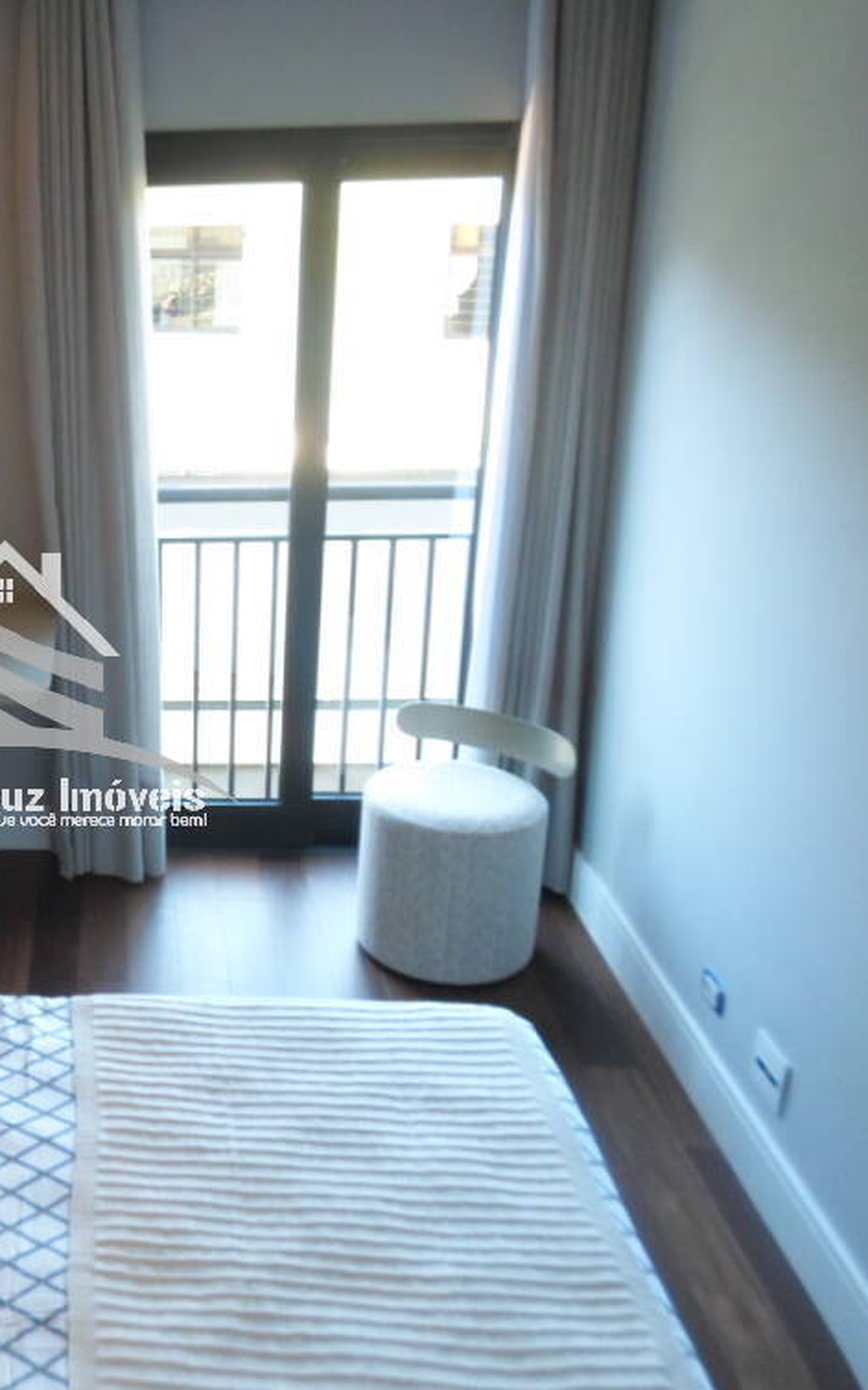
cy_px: 686
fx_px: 1363
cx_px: 6
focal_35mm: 36
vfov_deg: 54.0
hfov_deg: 32.6
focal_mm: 4.5
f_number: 2.5
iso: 200
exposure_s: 1/30
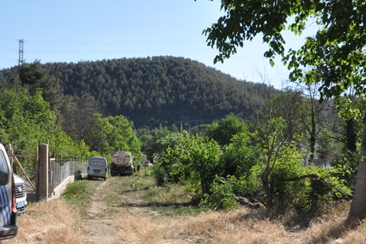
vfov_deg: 24.5
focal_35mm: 55
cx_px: 113
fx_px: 559
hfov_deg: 35.8
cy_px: 154
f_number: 16
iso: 2000
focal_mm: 22
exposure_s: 1/800
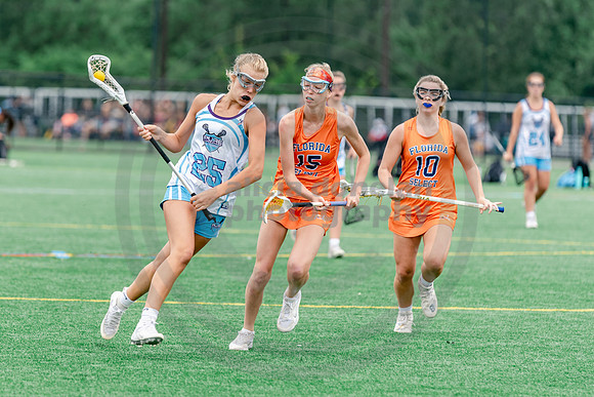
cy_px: 179
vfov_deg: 4.2
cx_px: 216
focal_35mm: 327
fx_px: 5397
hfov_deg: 6.3
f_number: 3
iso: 250
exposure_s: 1/640
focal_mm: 200
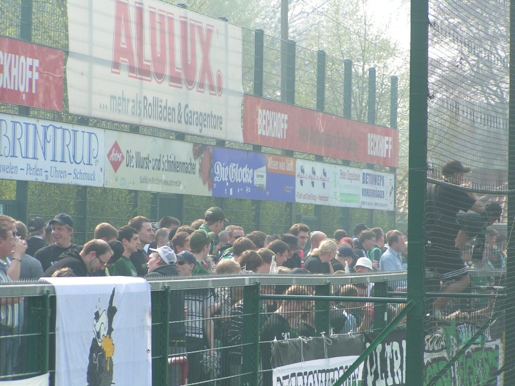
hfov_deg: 10.5
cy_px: 193
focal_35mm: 188
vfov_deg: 7.9
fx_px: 2797
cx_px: 258
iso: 50
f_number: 5
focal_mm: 28.8
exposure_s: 1/250
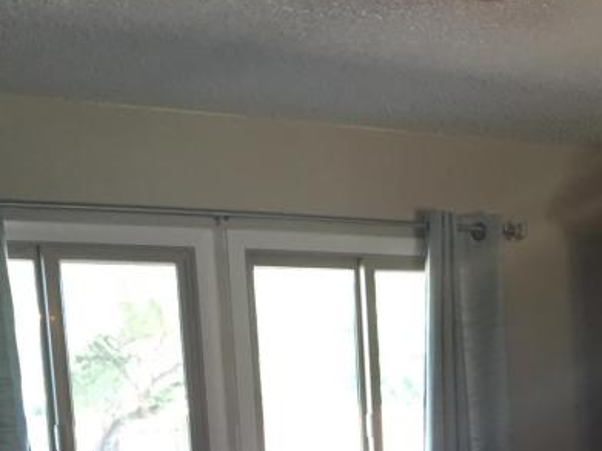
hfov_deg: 24.7
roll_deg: +1.3
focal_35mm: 76
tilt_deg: -7.4
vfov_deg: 18.2
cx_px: 579
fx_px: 1321
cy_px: 573
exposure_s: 1/30
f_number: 2.2
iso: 80
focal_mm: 4.15
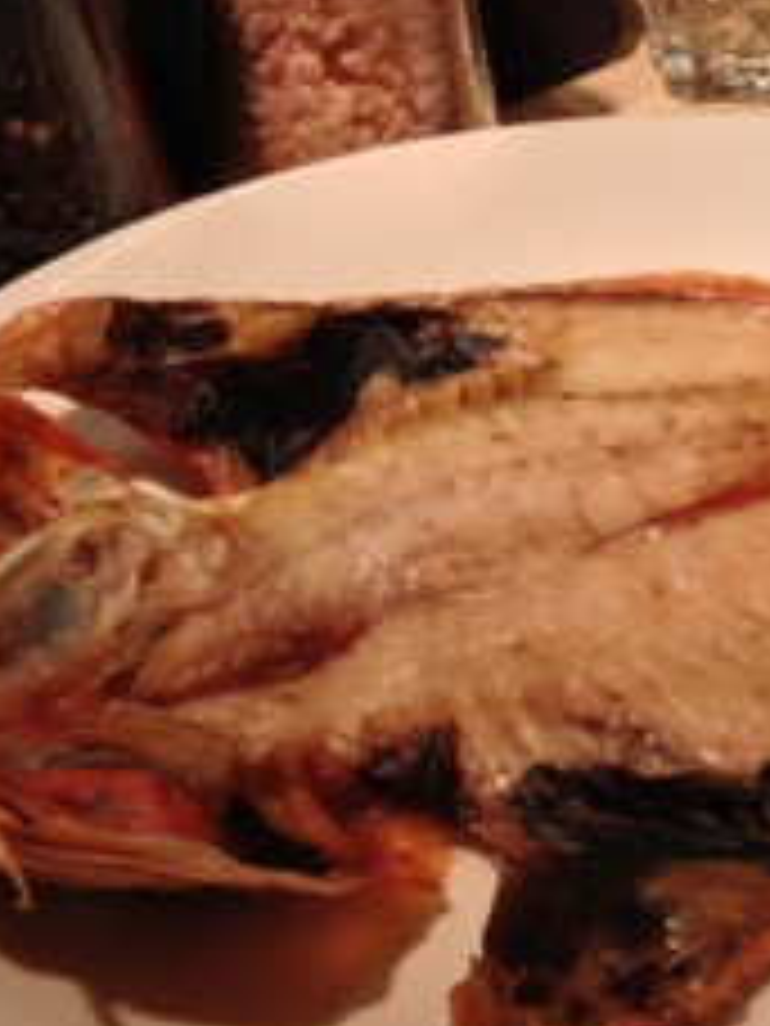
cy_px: 450
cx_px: 567
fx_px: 2046
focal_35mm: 69
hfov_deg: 21.2
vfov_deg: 28.1
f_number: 2.4
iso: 50
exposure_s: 1/30
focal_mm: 4.28
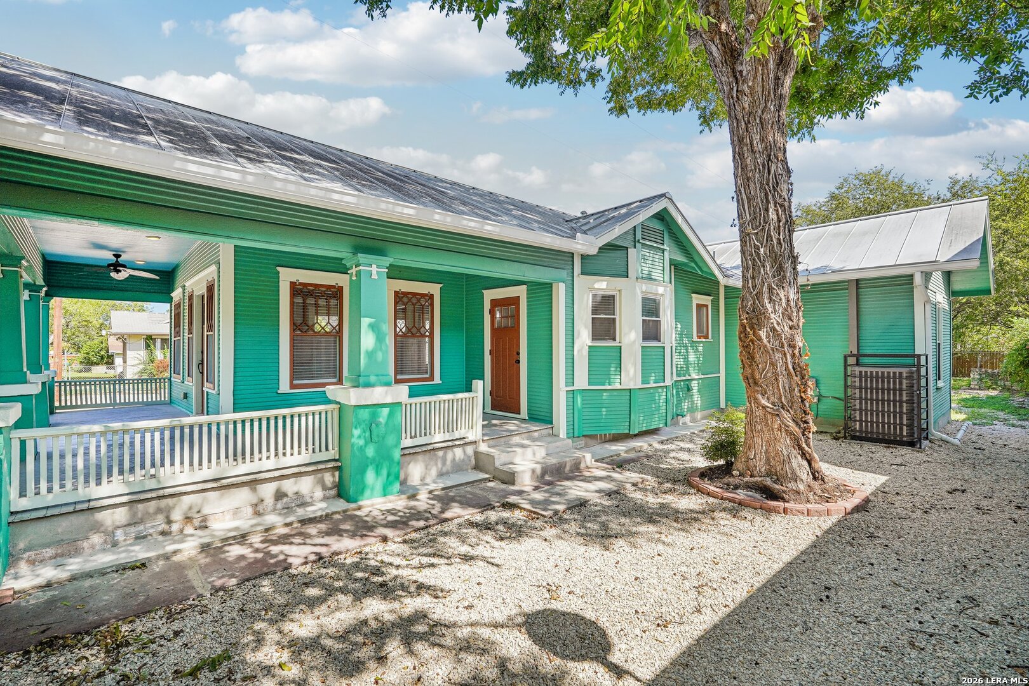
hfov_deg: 95.0
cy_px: 343
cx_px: 514
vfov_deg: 72.1
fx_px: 472
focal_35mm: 16
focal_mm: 16.5
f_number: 8
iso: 100
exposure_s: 1/125
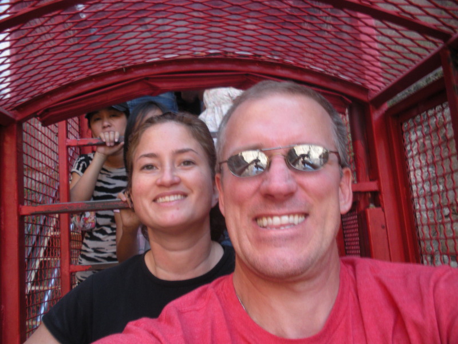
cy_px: 172
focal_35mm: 36
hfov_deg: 51.4
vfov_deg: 39.7
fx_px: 476
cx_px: 229
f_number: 3.5
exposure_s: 1/59.8
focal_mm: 6.3
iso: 133
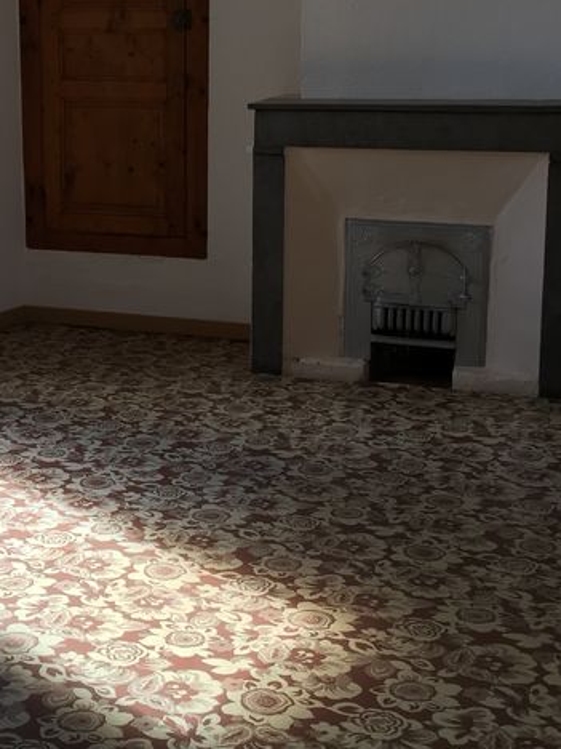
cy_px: 246
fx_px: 1340
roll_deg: +0.7
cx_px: 101
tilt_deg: -5.9
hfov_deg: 23.3
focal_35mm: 62
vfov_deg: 30.9
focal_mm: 4.15
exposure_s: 1/100
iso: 40
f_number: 2.2
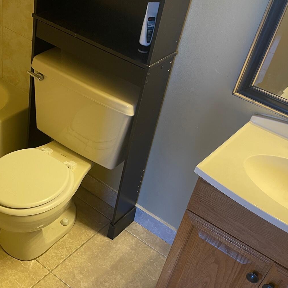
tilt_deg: -42.1
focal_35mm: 46
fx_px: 433
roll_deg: -7.8
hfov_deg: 35.8
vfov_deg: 36.6
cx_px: 67
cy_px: 179
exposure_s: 1/60
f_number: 1.6
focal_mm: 5.1
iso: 125
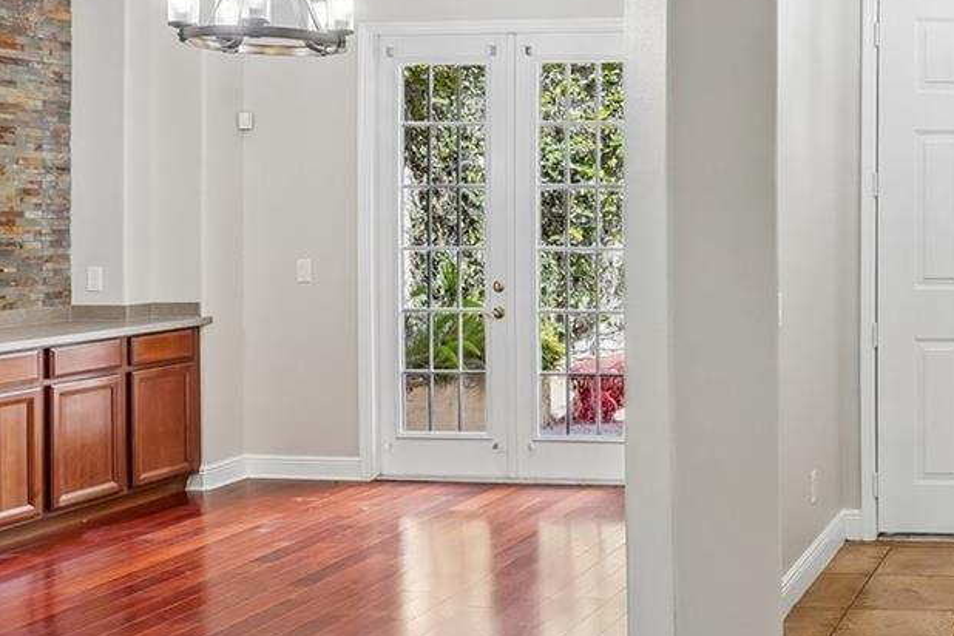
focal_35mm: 44
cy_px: 207
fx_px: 1166
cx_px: 1085
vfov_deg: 30.3
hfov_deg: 36.5
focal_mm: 17
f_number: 9
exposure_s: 1/15
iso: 400
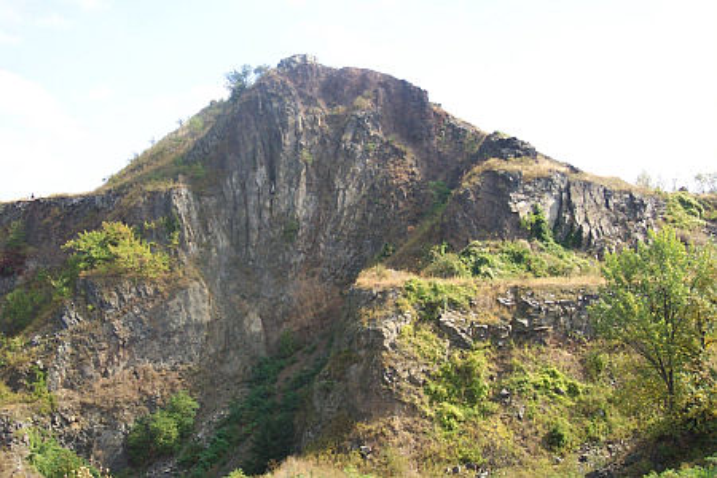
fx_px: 757
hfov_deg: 50.7
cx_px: 358
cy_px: 239
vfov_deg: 35.1
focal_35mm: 38
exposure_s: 1/700
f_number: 2.8
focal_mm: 8
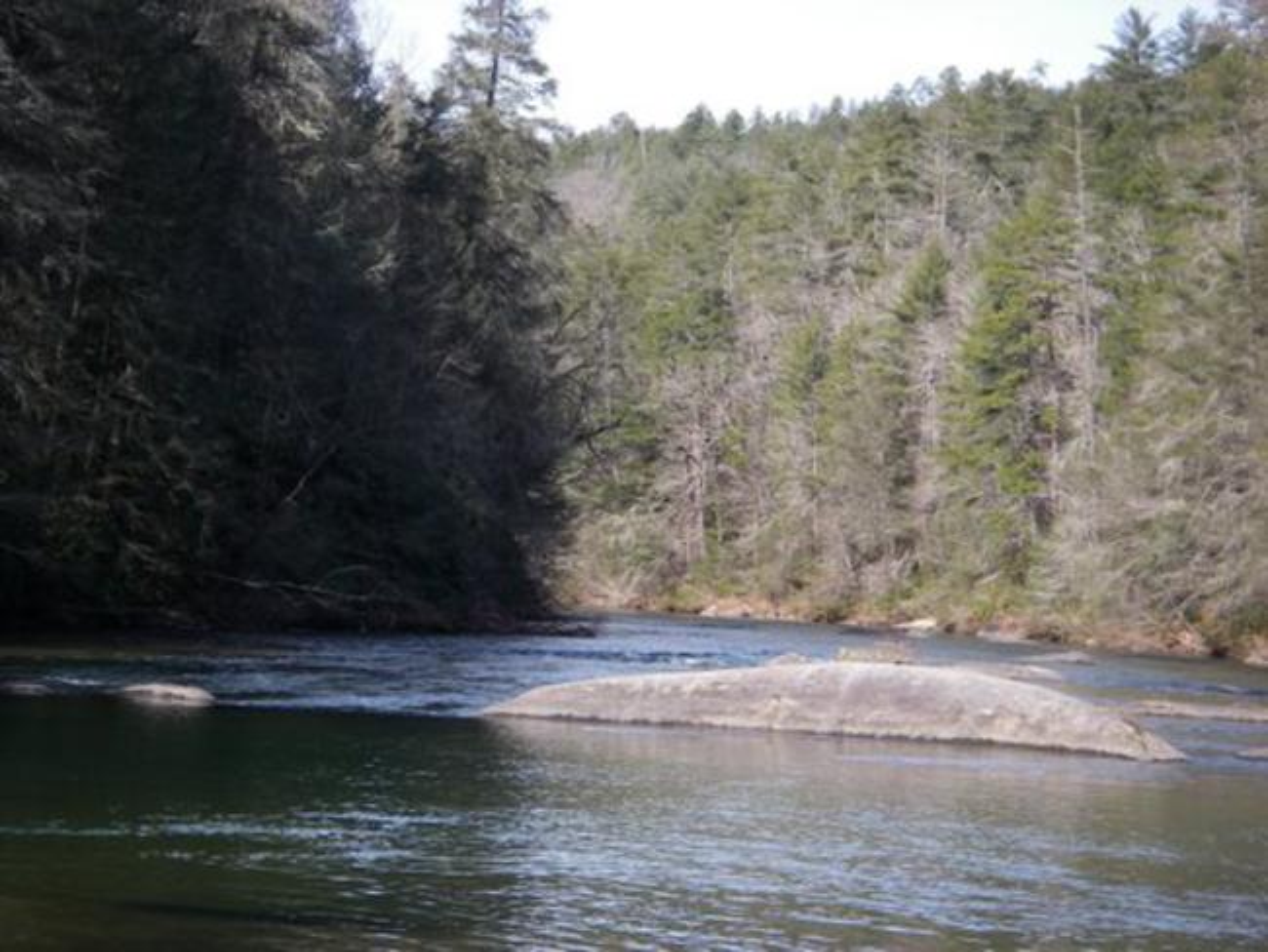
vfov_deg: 15.3
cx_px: 634
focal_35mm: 97
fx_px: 3554
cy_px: 476
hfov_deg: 20.2
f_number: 3.9
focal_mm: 16
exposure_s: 1/200
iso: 64
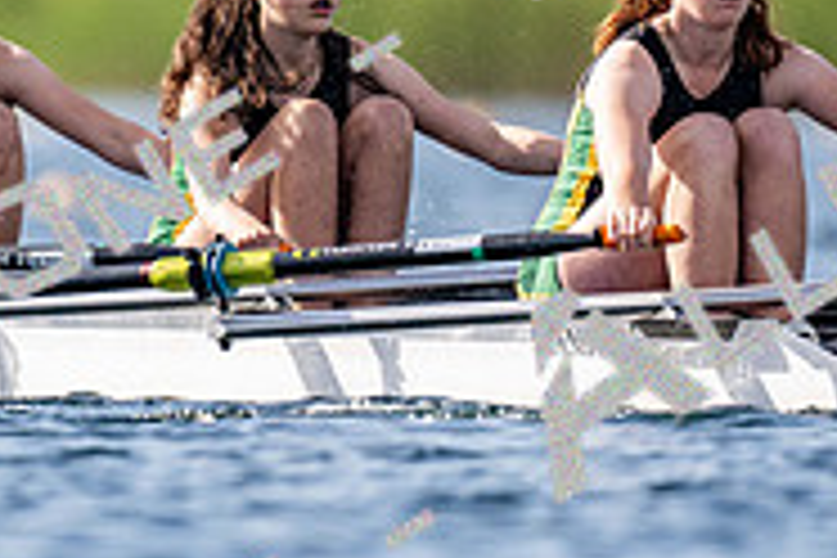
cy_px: 76
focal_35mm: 1870
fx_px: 43474
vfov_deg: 0.7
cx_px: 144
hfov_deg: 1.1
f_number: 4
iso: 320
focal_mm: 600
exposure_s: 1/2500
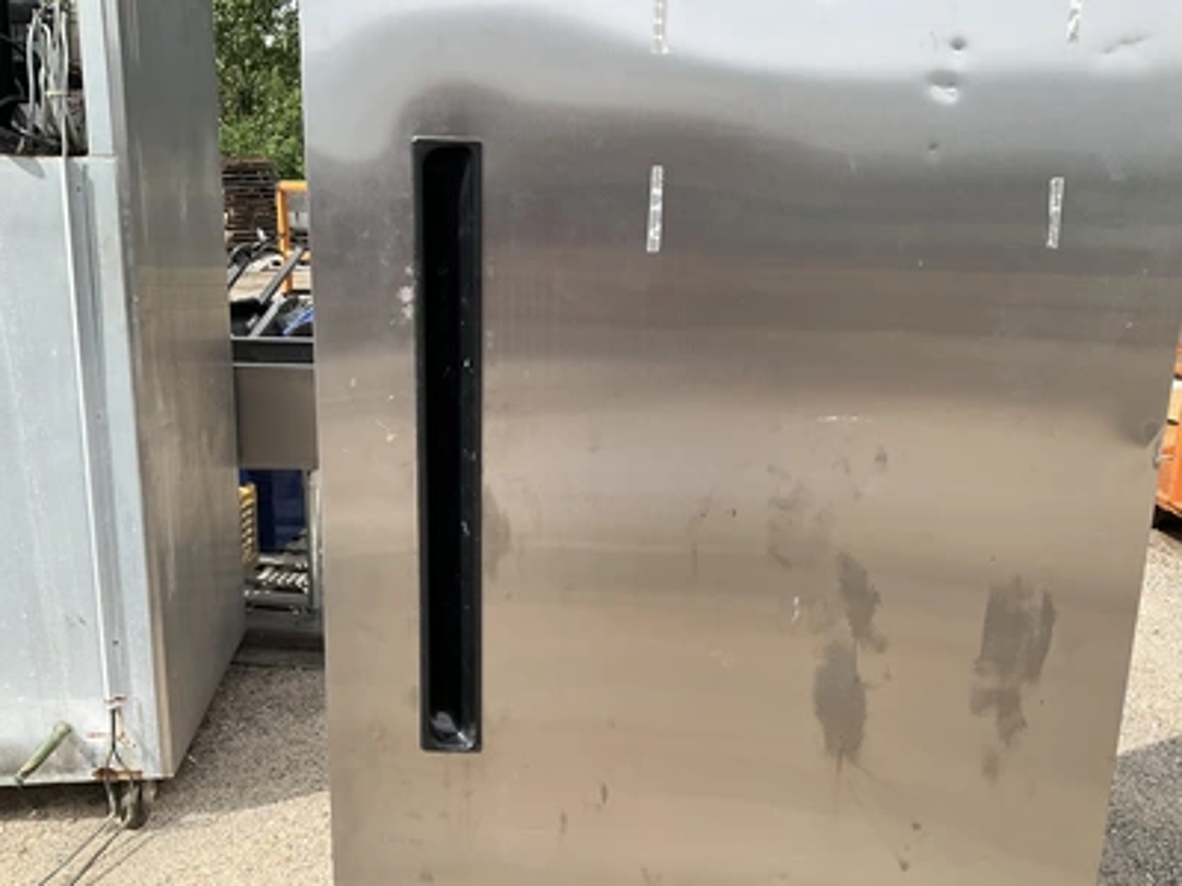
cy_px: 443
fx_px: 990
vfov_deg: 48.2
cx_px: 591
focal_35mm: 29
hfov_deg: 61.7
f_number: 1.8
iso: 25
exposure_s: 1/1342
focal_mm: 3
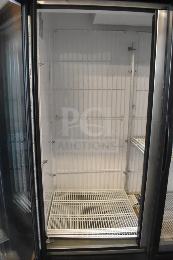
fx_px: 195
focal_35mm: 27
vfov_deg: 67.4
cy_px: 130
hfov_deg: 47.9
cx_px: 86
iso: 6400
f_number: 6.3
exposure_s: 1/160
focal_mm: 18
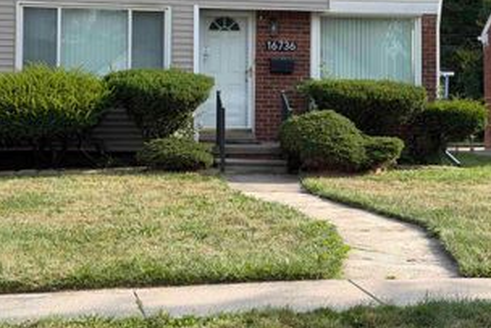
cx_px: 262
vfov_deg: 16.5
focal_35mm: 82
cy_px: 65
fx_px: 1119
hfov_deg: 24.7
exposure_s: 1/1795
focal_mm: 6.76
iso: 64
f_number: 1.78
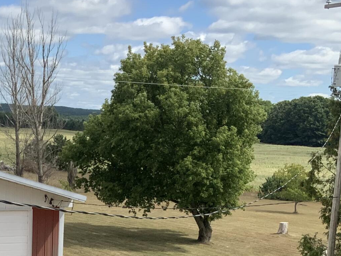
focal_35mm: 85
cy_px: 266
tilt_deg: -9.3
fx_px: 837
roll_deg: -2.0
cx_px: 82
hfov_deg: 22.8
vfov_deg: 16.9
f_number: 1.8
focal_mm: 3
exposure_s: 1/1984
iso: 16
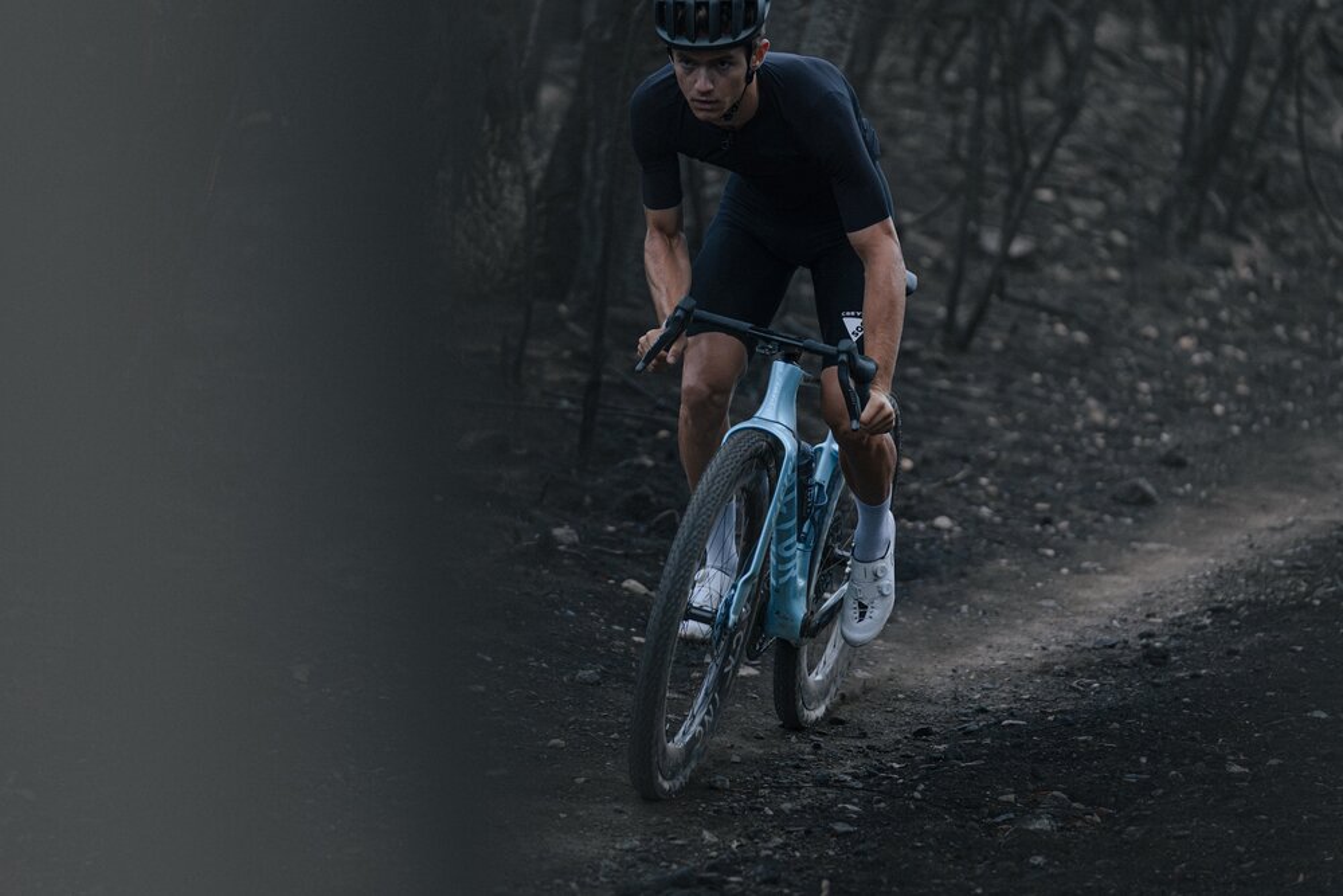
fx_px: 5932
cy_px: 448
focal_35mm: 159
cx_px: 672
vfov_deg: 8.6
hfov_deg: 12.9
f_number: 2.8
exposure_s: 1/1000
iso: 800
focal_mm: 159
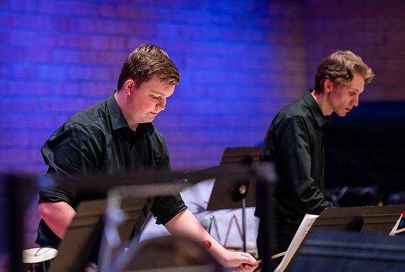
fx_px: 2356
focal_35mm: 209
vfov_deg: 6.6
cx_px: 150
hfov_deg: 9.8
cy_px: 90
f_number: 2.8
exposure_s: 1/320
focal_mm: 155
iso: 2000
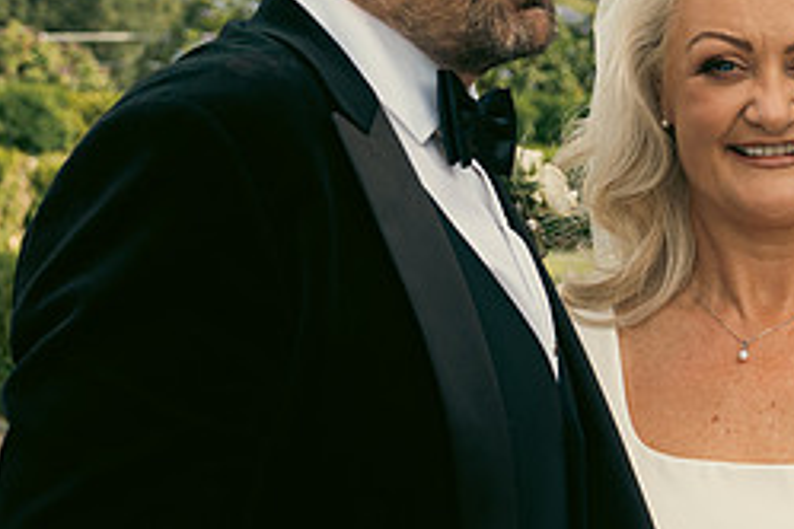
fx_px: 2360
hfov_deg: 19.0
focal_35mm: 107
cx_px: 539
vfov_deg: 12.8
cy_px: 186
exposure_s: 1/640
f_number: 3.5
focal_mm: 31
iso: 125
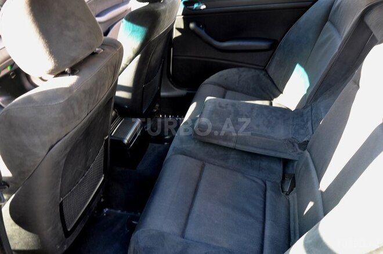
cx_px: 192
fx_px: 335
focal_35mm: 32
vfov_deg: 41.6
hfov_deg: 59.6
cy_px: 127
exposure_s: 1/8
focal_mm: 21
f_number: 5.6
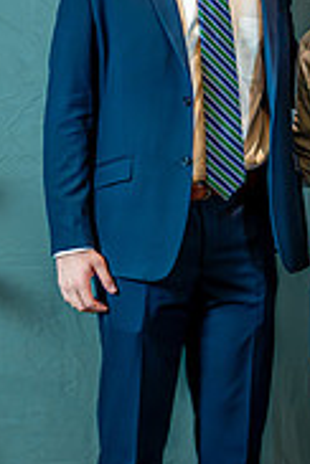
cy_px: 190
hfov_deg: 7.7
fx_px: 2299
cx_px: 310
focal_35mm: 178
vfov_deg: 11.5
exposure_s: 1/400
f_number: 1.2
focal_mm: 50
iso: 1250
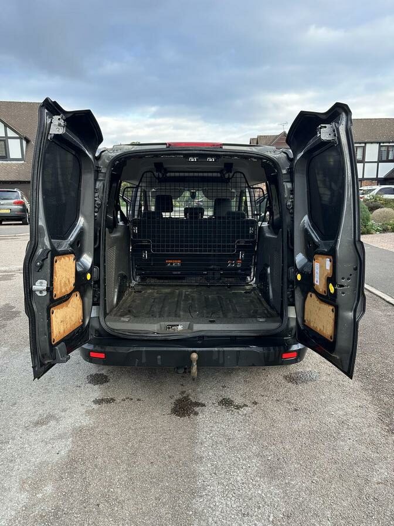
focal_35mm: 24
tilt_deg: -9.7
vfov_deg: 71.6
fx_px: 364
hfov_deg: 56.8
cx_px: 197
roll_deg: +1.8
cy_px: 263
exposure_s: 1/426
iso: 80
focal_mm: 6.86
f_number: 1.78
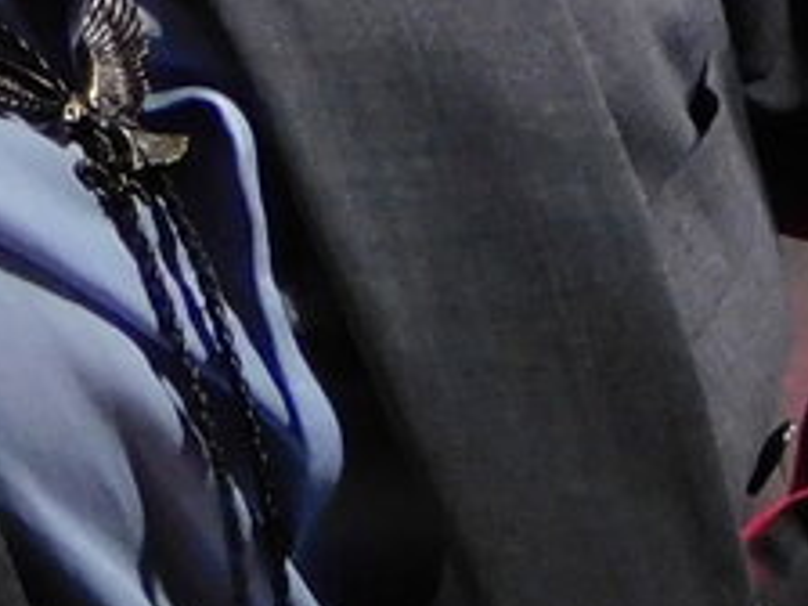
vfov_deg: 2.6
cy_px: -1075
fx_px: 13328
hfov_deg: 3.5
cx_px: 1299
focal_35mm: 571
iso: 400
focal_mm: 14.2
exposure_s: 1/60
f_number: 4.4
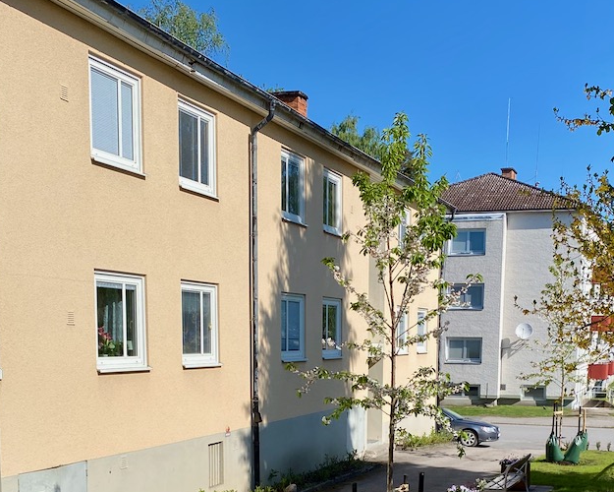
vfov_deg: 27.9
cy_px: 460
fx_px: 945
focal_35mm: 52
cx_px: 350
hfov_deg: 35.9
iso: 32
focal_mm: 4.25
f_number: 1.8
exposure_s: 1/4115
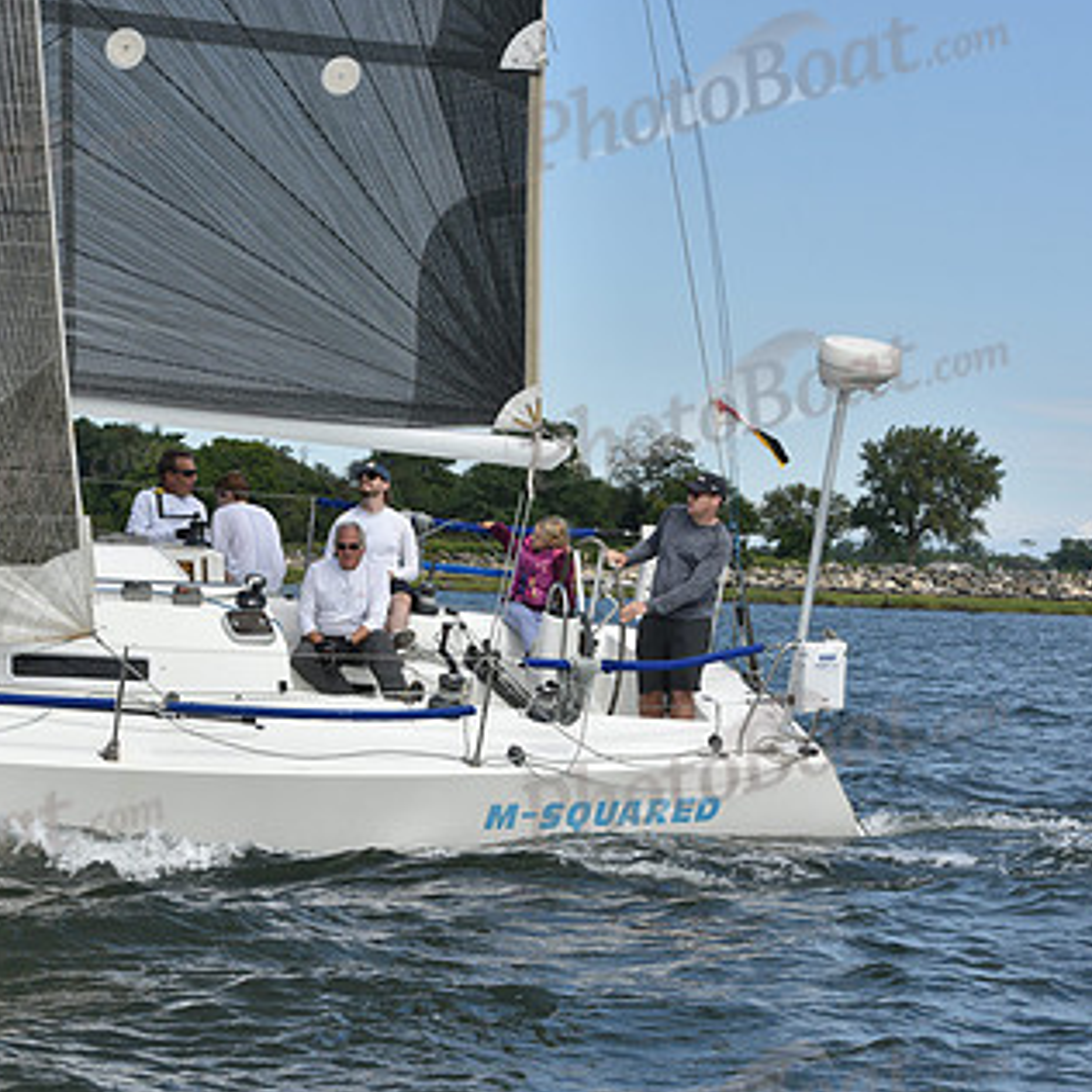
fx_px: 4568
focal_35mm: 128
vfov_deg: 13.6
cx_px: 346
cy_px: 631
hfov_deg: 13.6
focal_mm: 82
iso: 320
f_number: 10
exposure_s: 1/1000
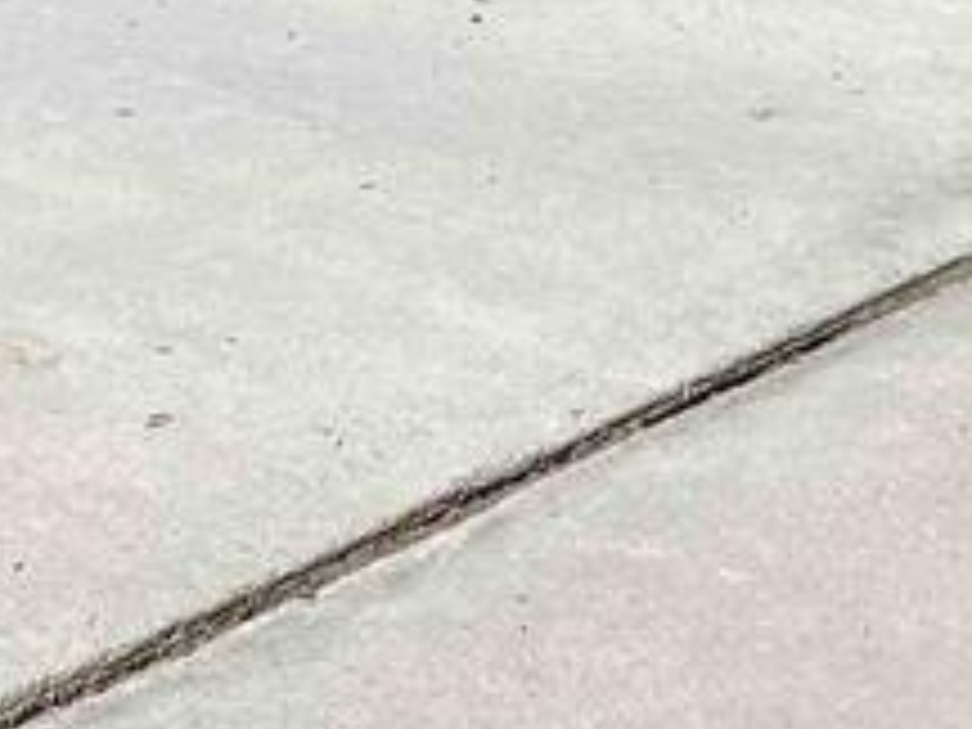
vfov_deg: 11.1
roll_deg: +2.0
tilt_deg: -4.7
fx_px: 3454
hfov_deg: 14.9
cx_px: -468
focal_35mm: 123
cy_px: -670
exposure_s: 1/630
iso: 32
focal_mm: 4.25
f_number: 1.8
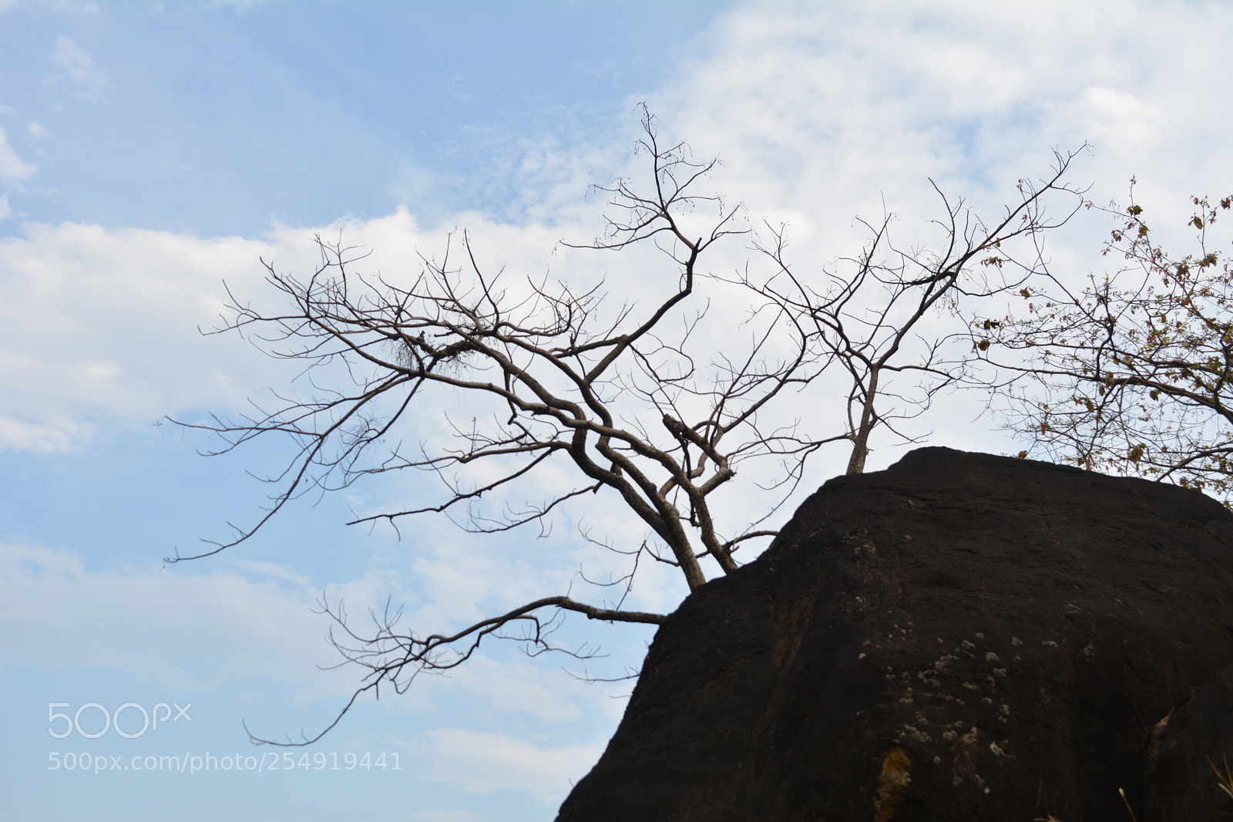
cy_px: 411
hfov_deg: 47.9
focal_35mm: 40
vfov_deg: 33.0
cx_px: 616
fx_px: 1387
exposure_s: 1/250
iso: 125
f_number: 8
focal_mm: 27
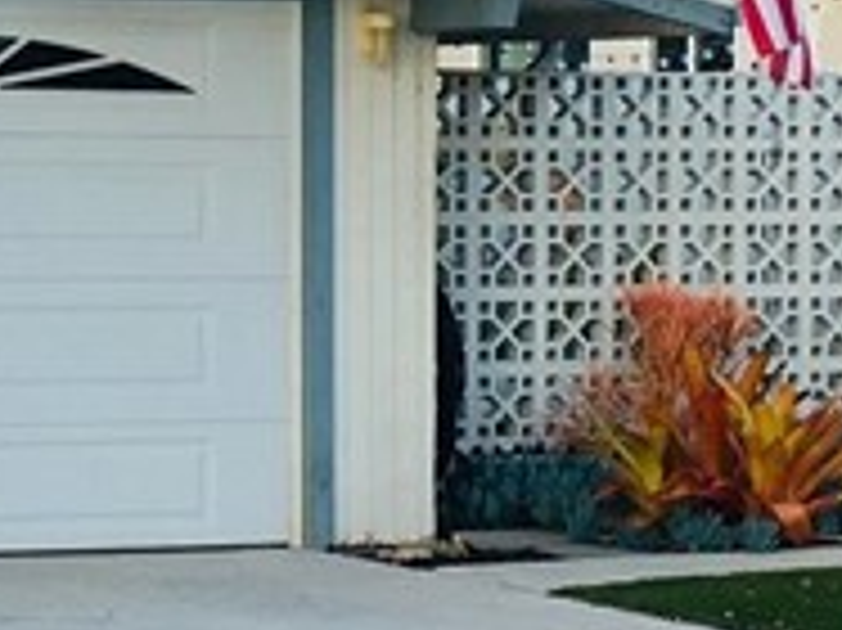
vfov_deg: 9.3
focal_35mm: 159
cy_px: -11
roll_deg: -1.3
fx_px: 3865
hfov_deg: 12.3
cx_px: 38
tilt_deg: +2.7
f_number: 2.2
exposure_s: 1/195
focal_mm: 4.15
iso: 25
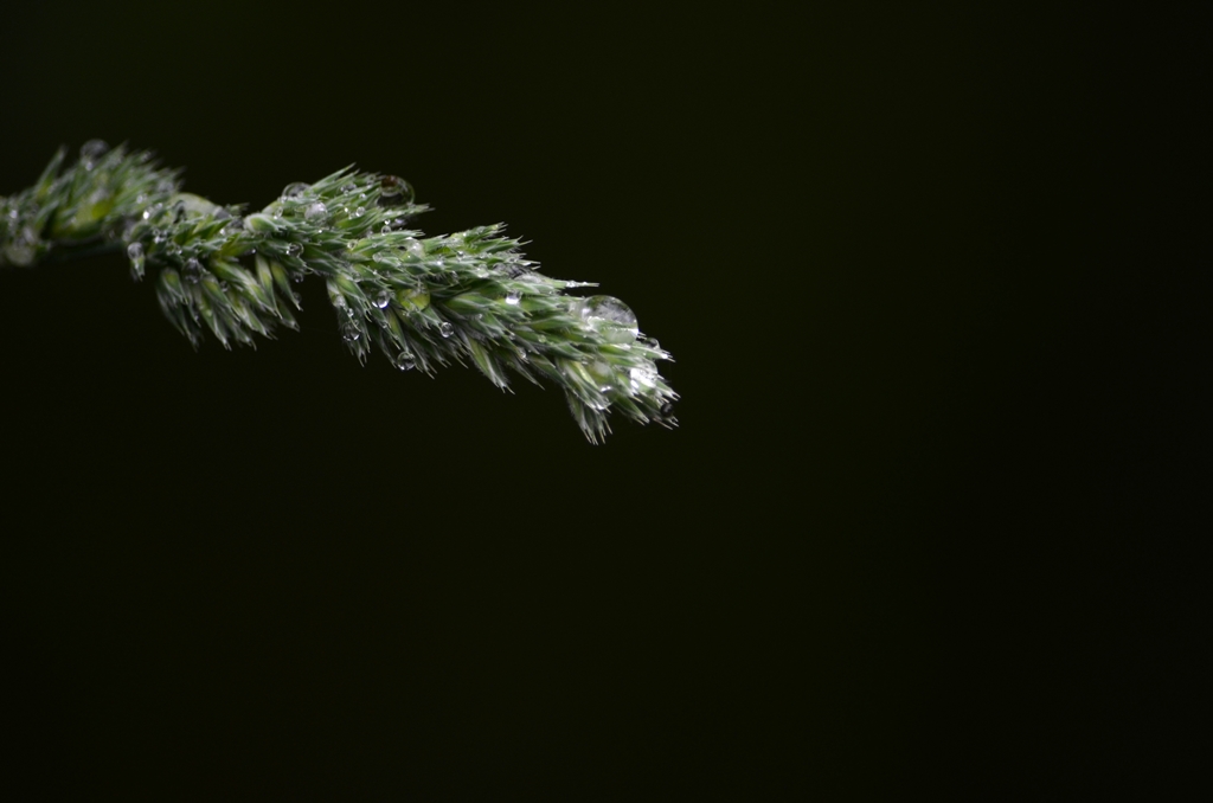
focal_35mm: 450
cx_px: 606
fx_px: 15129
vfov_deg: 3.0
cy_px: 402
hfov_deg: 4.6
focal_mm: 300
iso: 400
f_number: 5.6
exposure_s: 1/320
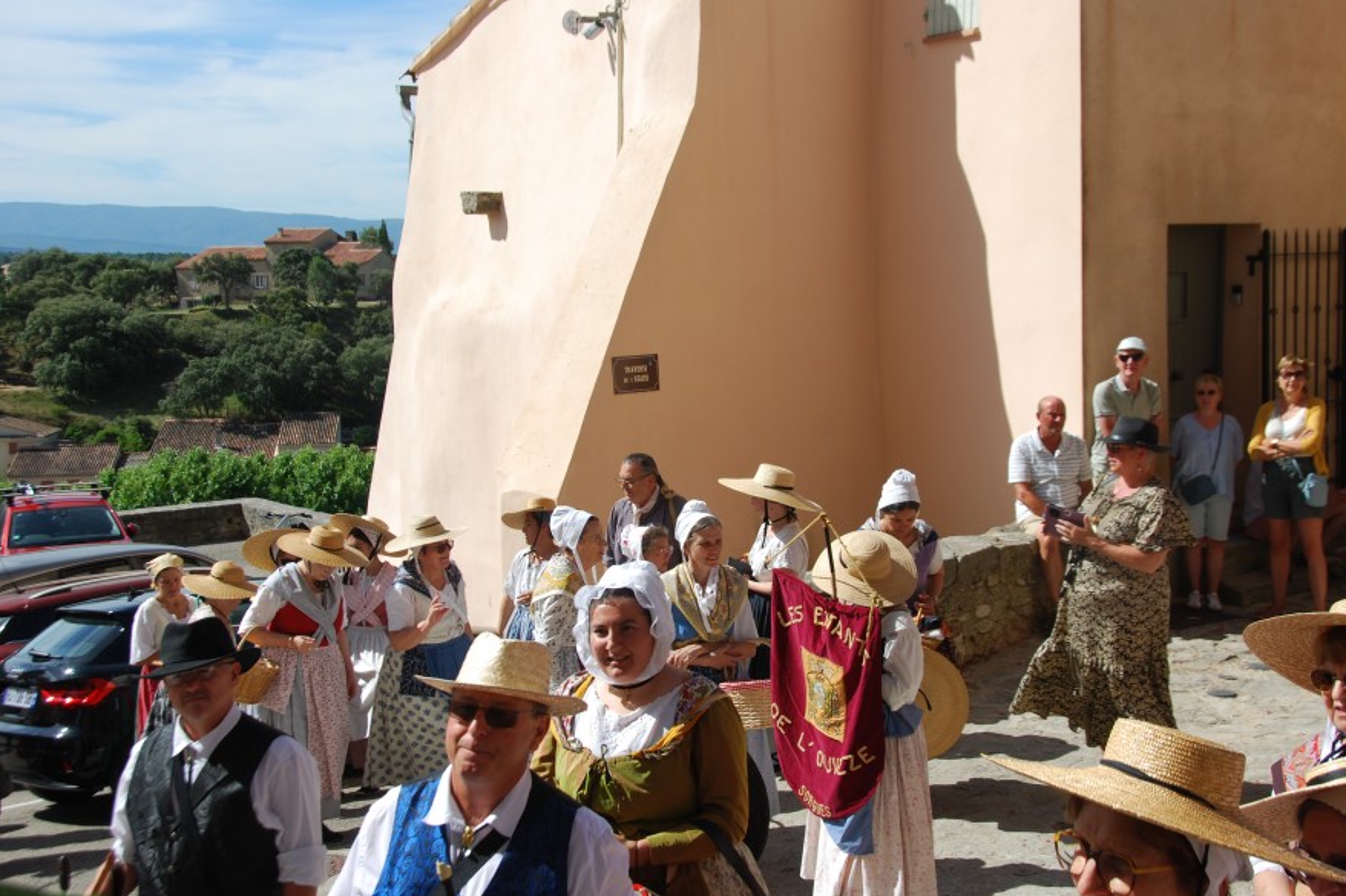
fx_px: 1776
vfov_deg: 28.3
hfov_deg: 41.5
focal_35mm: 48
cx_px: 685
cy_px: 452
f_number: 8
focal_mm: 31
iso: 100
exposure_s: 1/250
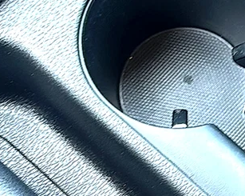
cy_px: 132
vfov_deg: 15.6
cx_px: 249
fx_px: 710
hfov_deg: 19.0
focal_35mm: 98
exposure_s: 1/45
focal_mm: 6.86
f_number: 1.78
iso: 80
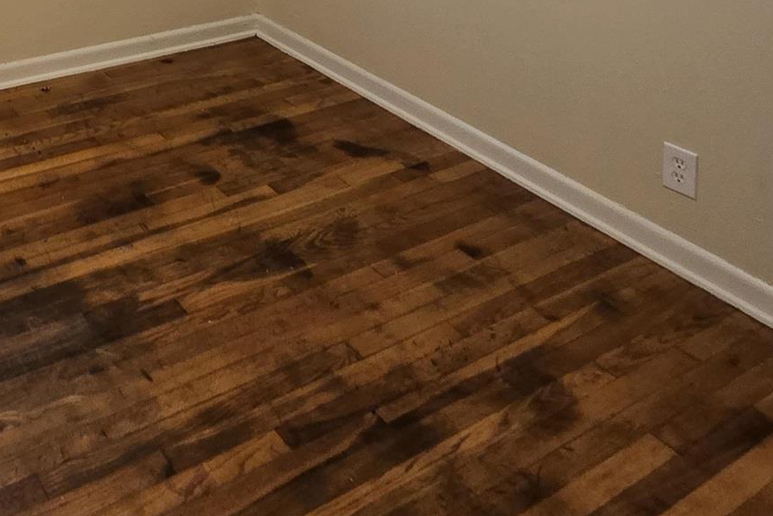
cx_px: 23
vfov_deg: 27.5
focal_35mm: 36
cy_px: -227
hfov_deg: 45.8
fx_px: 773
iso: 100
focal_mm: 2.2
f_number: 2.2
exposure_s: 1/60
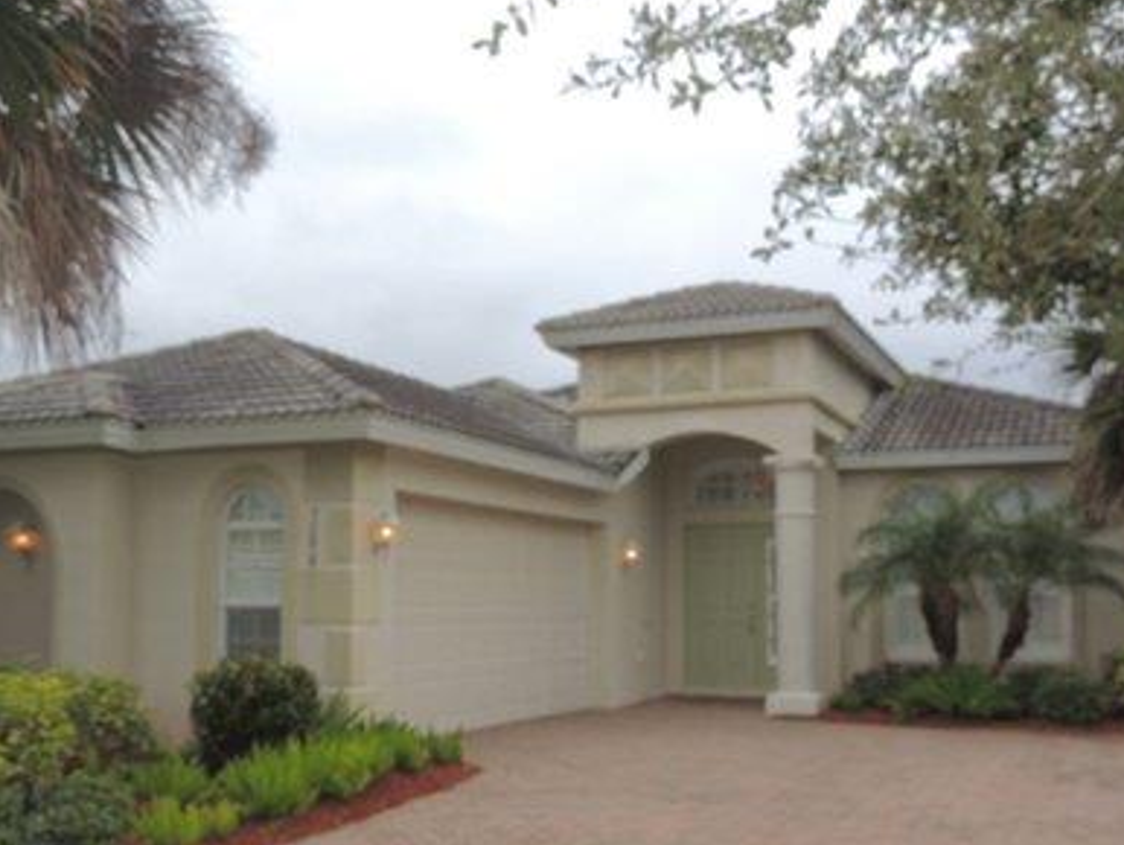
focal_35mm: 41
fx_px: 1332
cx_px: 507
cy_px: 487
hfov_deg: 45.7
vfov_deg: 35.1
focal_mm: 5.8
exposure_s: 1/400
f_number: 3.2
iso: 100
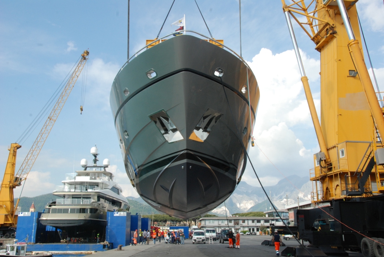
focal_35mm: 36
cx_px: 192
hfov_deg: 53.1
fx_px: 384
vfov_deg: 37.0
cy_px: 128
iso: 500
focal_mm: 24
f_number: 16
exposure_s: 1/200
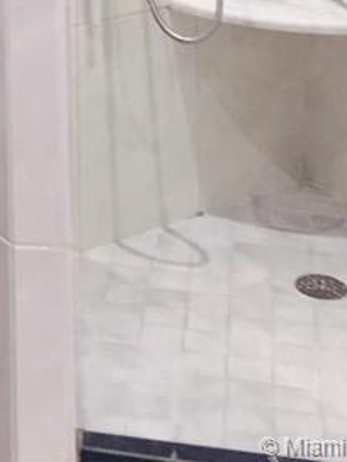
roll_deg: +1.1
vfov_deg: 15.2
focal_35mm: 109
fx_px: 1457
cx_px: -126
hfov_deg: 13.0
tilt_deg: -2.2
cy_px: -406
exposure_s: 1/30
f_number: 2.2
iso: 64
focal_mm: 4.15
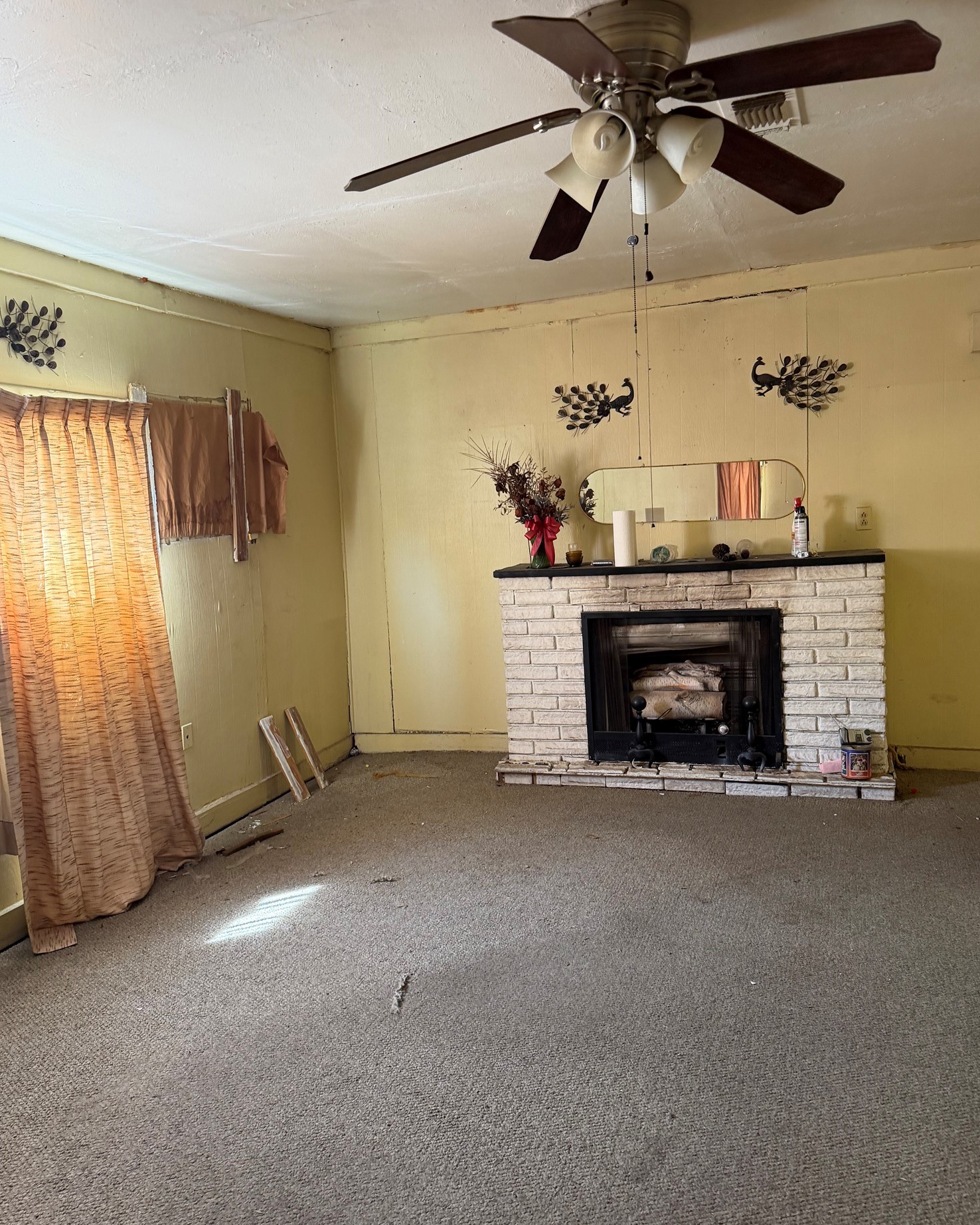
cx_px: 490
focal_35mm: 26
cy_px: 604
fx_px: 943
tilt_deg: -6.7
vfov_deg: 66.0
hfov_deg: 54.9
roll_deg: +2.7
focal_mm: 6.76
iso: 250
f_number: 1.78
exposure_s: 1/60
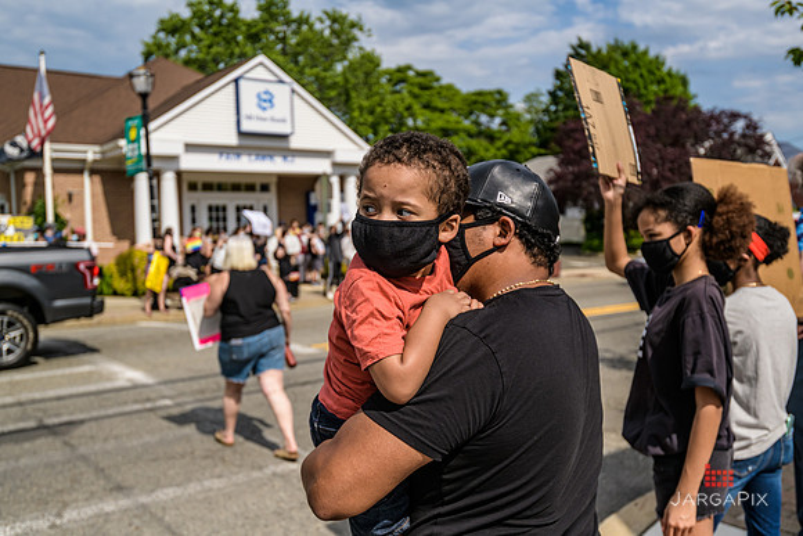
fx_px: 781
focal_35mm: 35
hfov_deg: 54.4
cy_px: 268
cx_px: 402
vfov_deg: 37.9
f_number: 4
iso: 200
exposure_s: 1/3200
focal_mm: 35
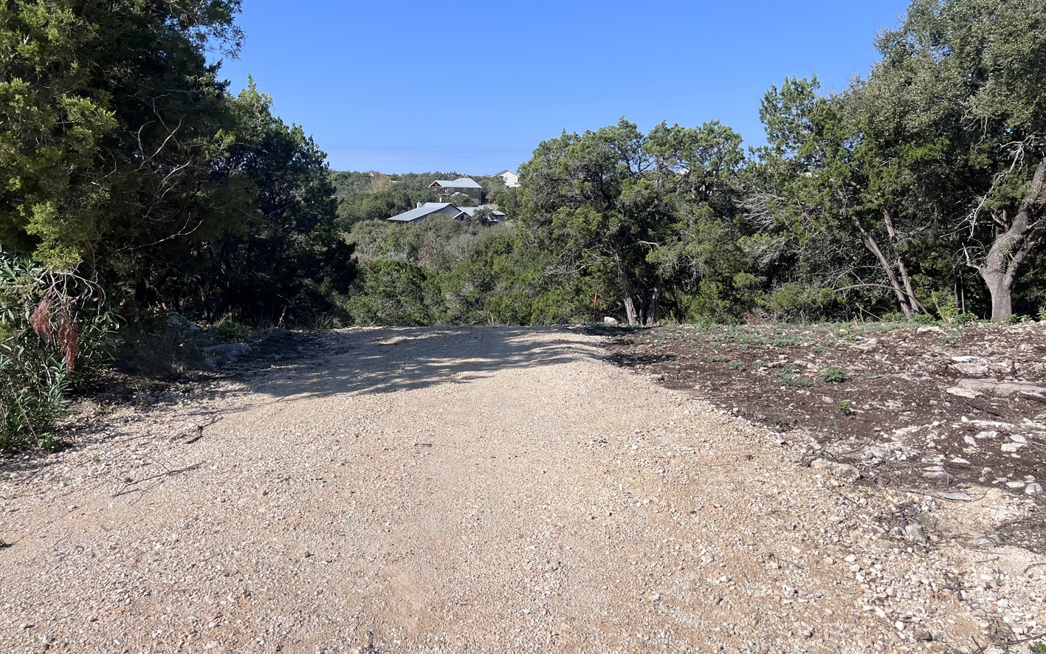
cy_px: 359
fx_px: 798
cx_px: 520
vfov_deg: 44.5
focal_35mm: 28
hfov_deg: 66.5
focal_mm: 5.7
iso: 50
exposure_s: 1/4274
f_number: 1.5
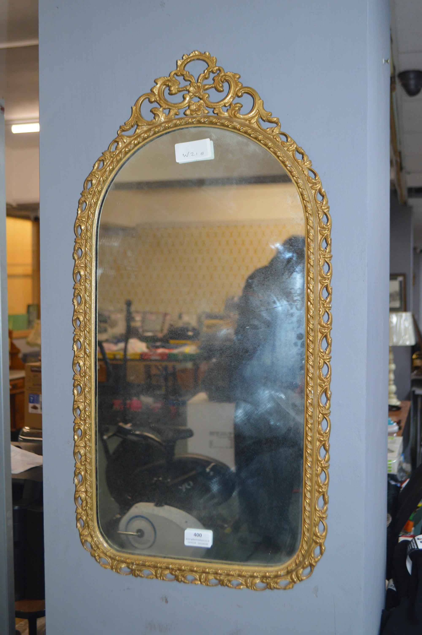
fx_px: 740
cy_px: 318
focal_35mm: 42
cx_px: 211
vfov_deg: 46.4
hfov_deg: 31.8
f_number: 4.5
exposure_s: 1/60
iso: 720
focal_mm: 28
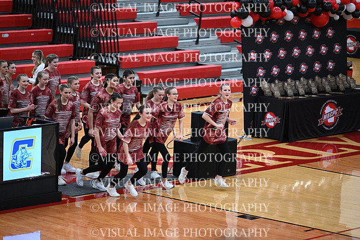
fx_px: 1500
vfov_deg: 9.2
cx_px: 180
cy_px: 120
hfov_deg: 13.7
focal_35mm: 150
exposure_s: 1/400
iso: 4000
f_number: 2.8
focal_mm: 150
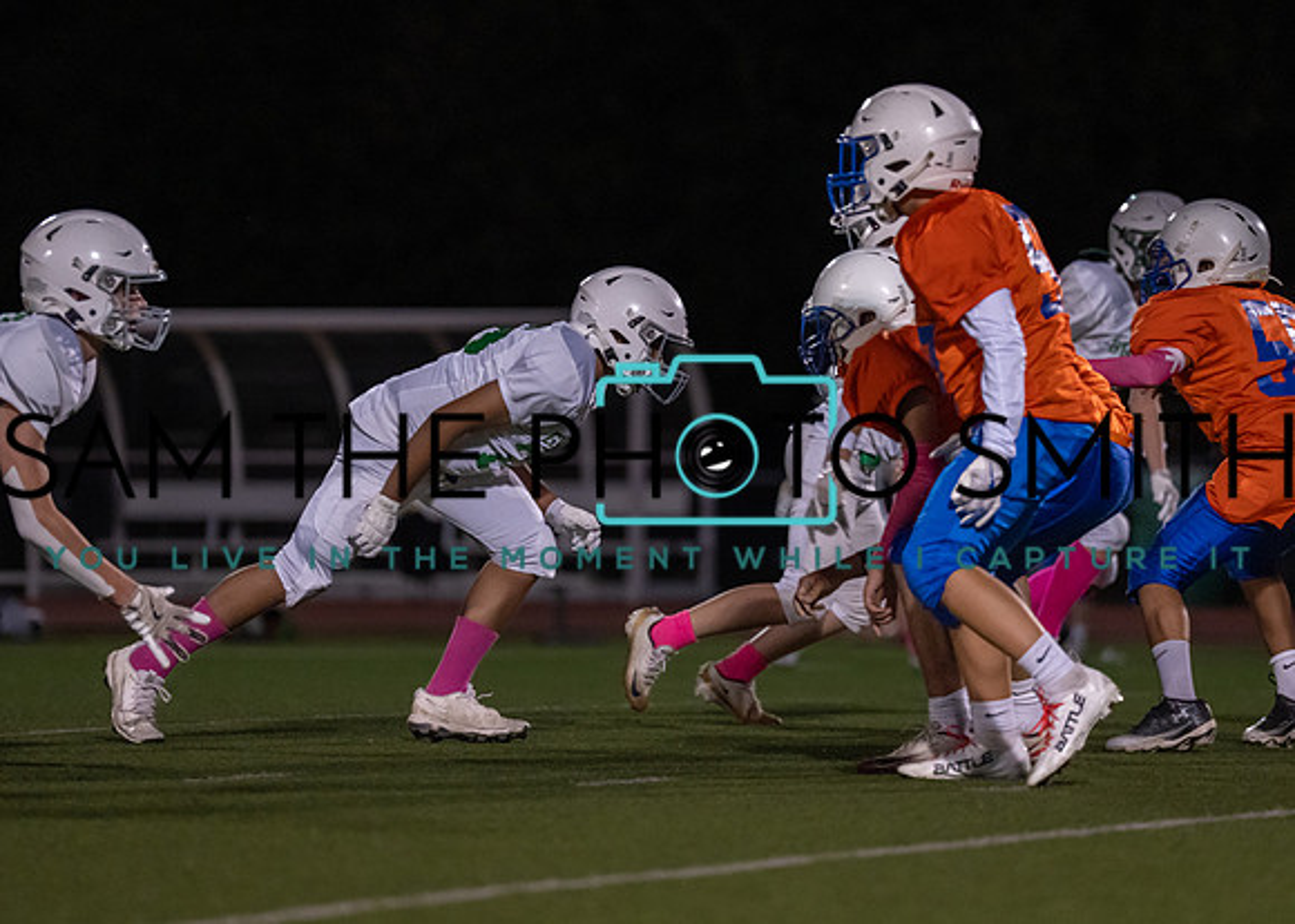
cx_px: 675
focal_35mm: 265
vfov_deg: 5.4
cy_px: 434
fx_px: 9749
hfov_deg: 7.6
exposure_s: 1/1000
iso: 3200
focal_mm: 200
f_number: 2.8
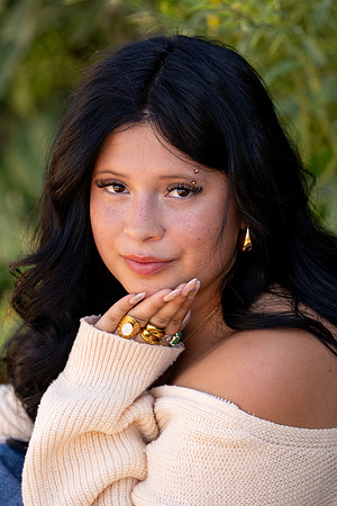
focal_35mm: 191
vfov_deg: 10.8
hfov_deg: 7.2
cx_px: 168
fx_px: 2682
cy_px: 253
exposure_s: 1/250
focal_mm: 191
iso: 250
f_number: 5
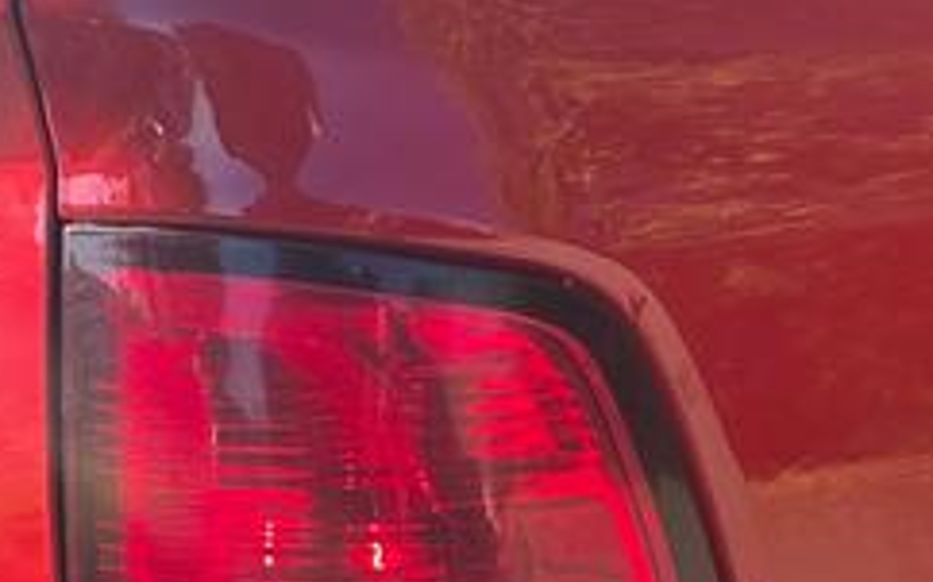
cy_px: 698
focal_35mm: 129
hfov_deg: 15.7
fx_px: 3279
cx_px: 1083
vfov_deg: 10.0
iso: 80
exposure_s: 1/2497
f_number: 1.7
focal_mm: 6.3
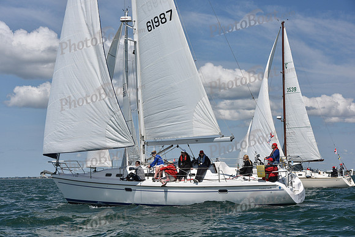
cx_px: 178
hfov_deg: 24.8
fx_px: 809
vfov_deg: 16.7
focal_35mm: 82
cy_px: 118
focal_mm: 82
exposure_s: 1/800
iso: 320
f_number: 8
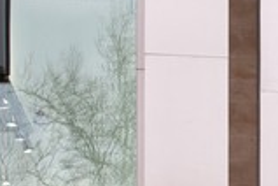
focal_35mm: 135
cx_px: 402
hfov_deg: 14.3
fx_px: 1042
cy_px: 209
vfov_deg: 10.0
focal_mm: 28
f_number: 8
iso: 200
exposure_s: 1/60
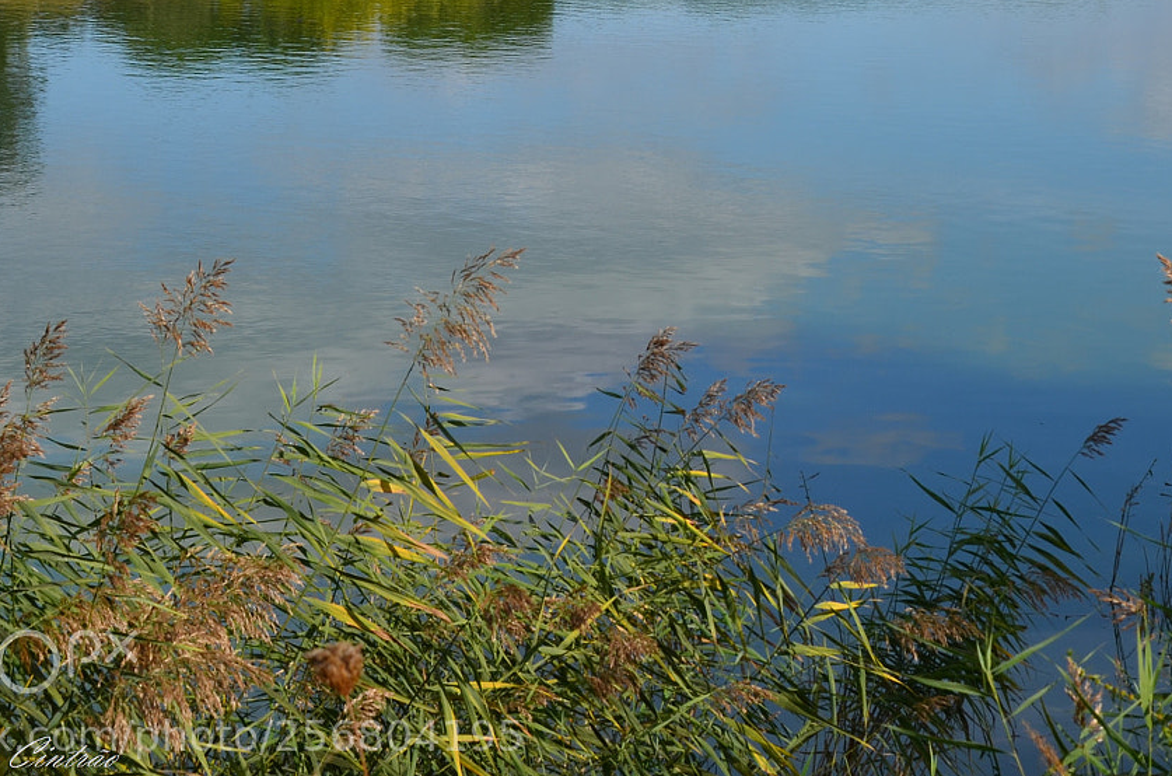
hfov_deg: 18.6
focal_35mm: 109
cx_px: 910
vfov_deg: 12.4
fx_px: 3540
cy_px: 104
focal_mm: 38
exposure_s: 1/125
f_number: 11
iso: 100
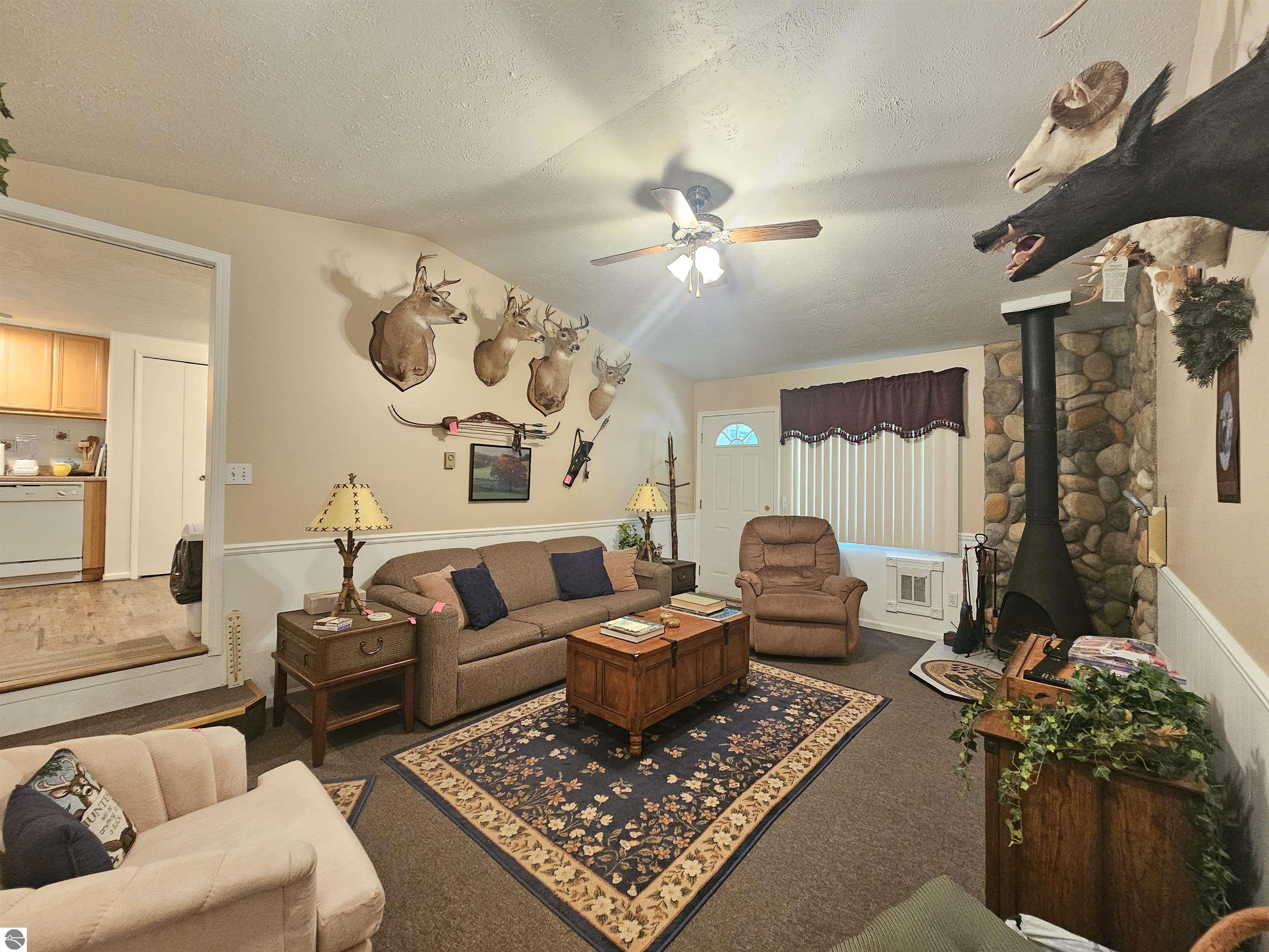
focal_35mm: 13
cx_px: 634
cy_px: 476
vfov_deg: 89.9
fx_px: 477
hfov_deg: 106.2
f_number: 2.2
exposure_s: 1/30
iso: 640
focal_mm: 2.2
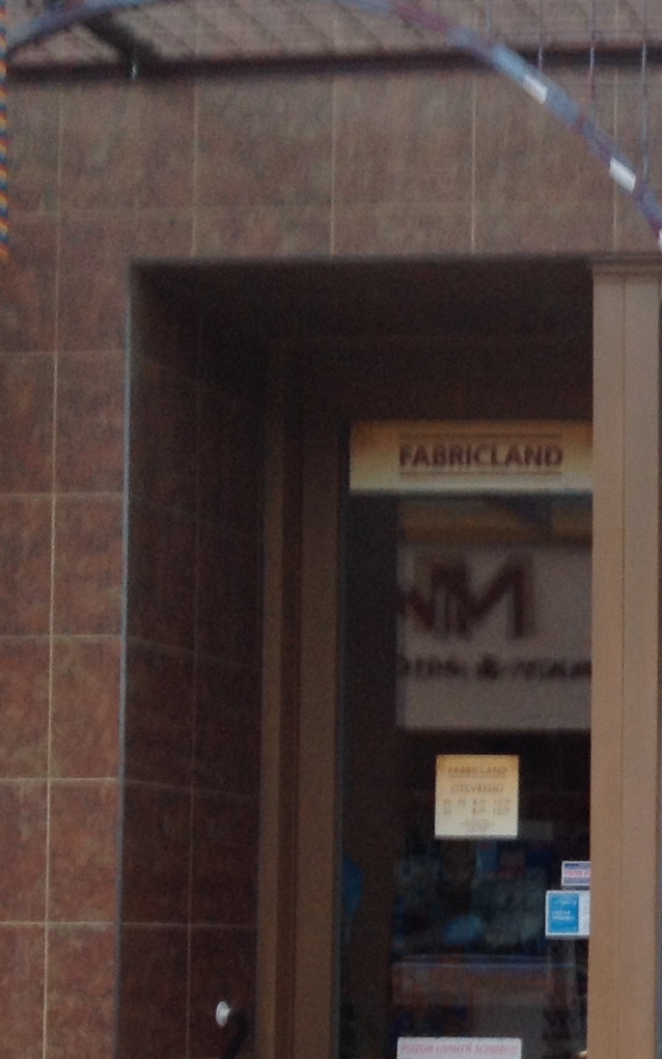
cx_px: 1140
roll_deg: -0.9
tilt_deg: +0.2
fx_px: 2714
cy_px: 866
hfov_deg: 12.8
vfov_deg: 21.8
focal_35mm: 94
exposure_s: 1/15
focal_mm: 4.28
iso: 64
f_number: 2.4
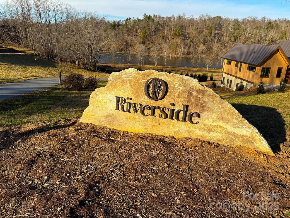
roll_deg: -0.7
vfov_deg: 56.8
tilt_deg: -18.6
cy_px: 109
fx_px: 201
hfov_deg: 71.6
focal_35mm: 24
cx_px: 145
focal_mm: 6.76
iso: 80
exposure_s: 1/4167
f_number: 1.78
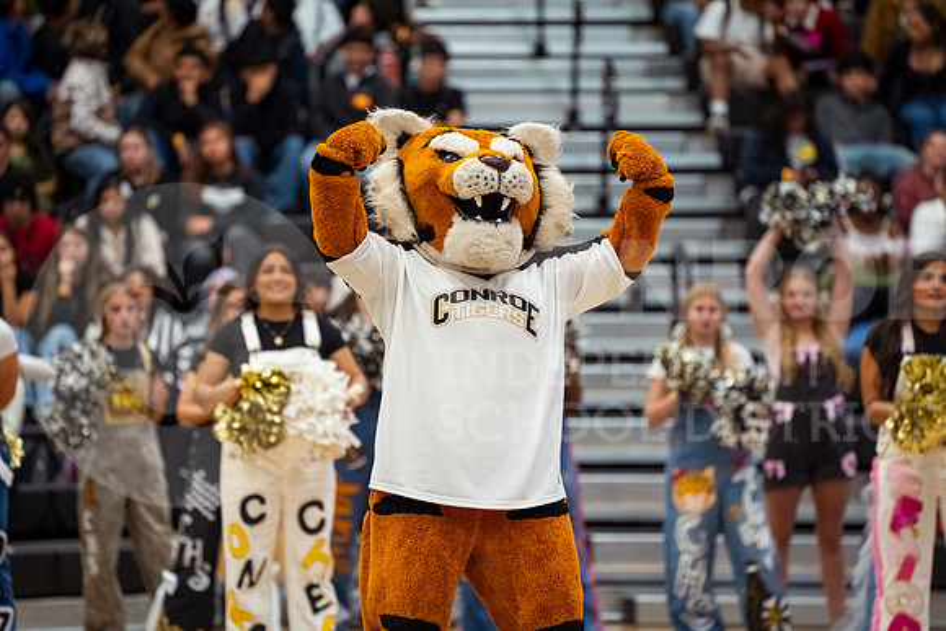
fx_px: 4731
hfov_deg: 11.4
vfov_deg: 7.6
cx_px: 473
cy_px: 316
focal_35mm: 180
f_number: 3.2
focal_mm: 180
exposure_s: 1/1000
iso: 3200
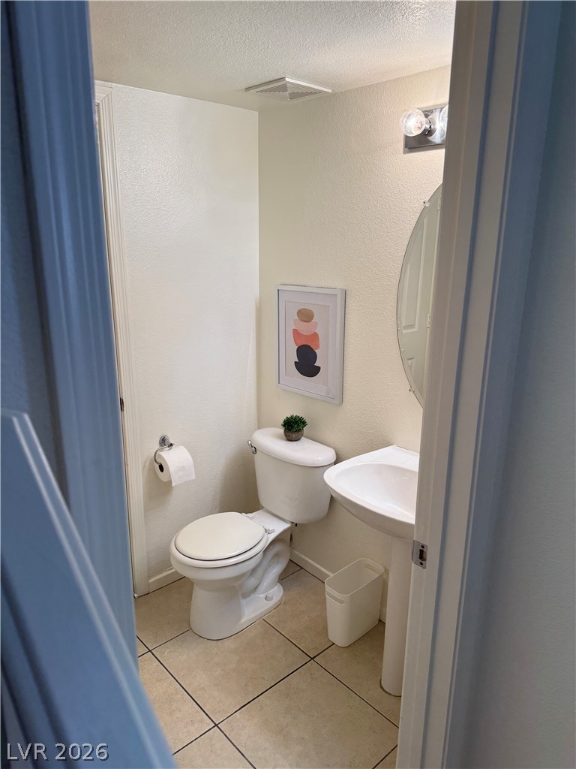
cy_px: 384
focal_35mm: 24
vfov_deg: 71.6
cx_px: 288
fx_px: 532
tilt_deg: -15.9
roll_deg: -0.2
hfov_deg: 56.8
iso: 64
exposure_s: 1/120
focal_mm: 6.76
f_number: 1.78
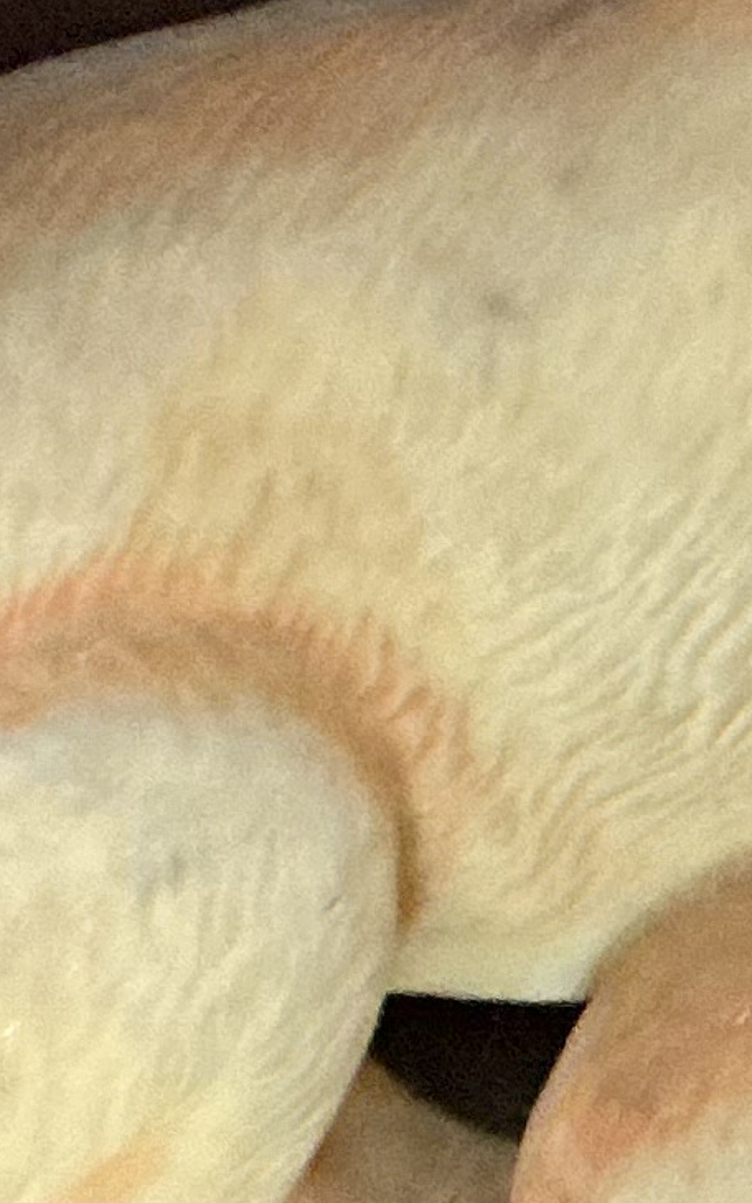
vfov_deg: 12.3
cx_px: 876
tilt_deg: -59.2
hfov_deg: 7.7
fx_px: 5571
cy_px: 512
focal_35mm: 170
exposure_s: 1/25
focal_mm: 3
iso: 400
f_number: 1.8
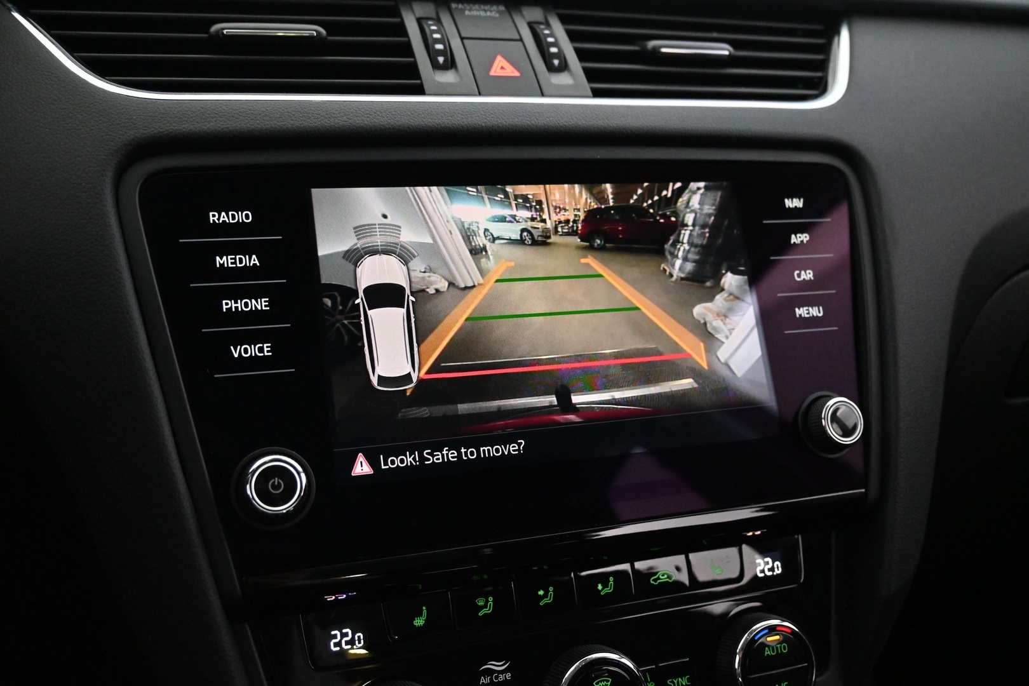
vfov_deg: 39.1
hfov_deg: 56.1
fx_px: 965
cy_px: 343
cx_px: 514
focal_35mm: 34
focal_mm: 22.5
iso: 5000
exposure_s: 1/40
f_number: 4
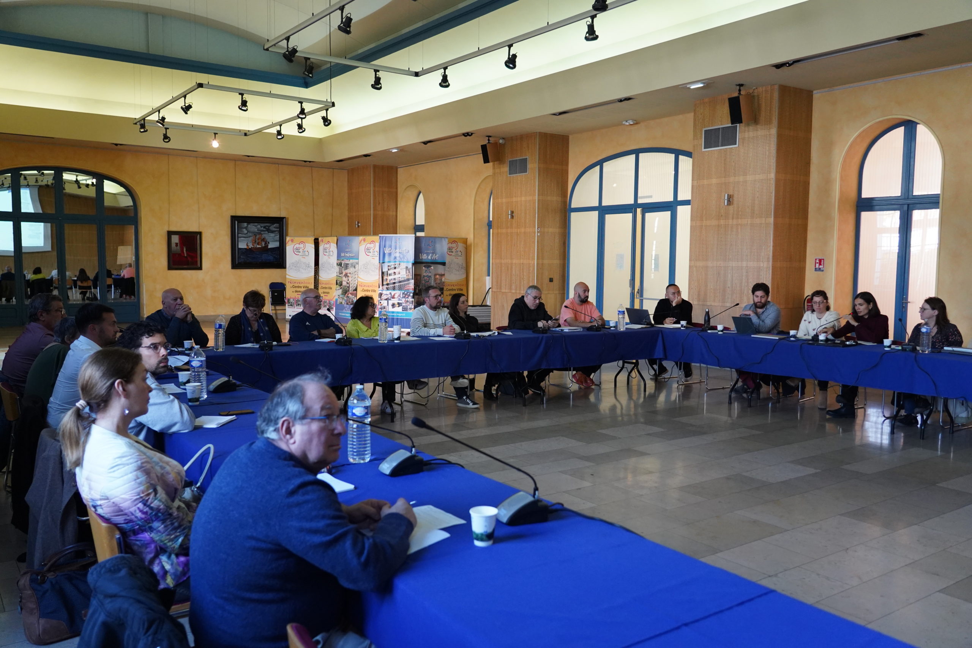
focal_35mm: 28
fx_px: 756
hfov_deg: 65.5
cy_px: 324
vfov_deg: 46.4
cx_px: 486
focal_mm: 28
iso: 4000
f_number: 4
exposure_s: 1/160
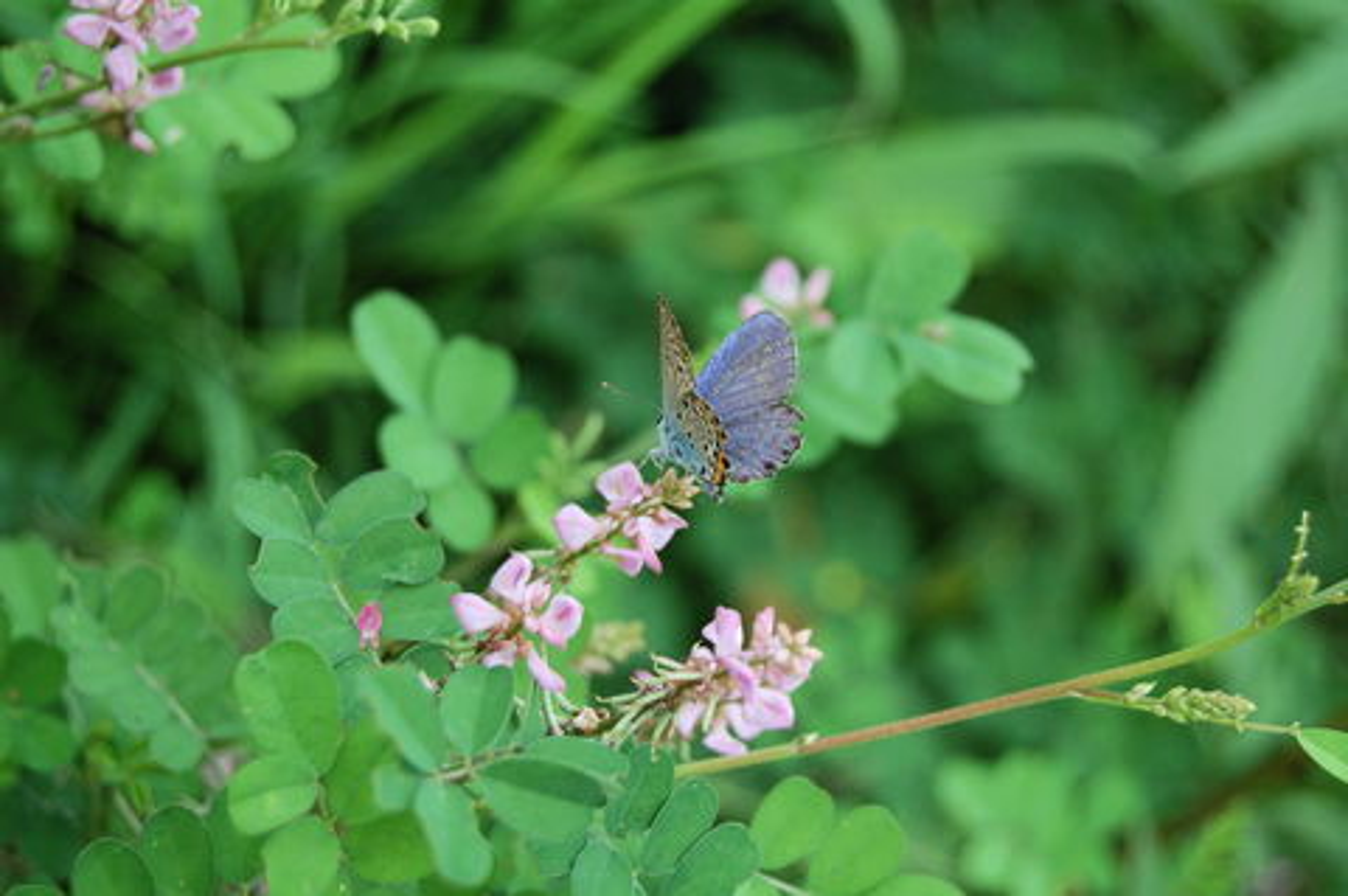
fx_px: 3086
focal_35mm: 82
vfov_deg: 16.5
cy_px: 448
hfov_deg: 24.6
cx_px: 674
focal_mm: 55
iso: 220
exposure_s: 1/125
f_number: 5.6
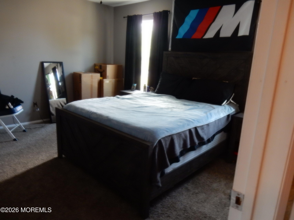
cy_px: 110
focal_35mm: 25
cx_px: 147
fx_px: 212
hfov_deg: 69.4
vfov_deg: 54.9
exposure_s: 1/15
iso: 400
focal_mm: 4.5
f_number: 3.7
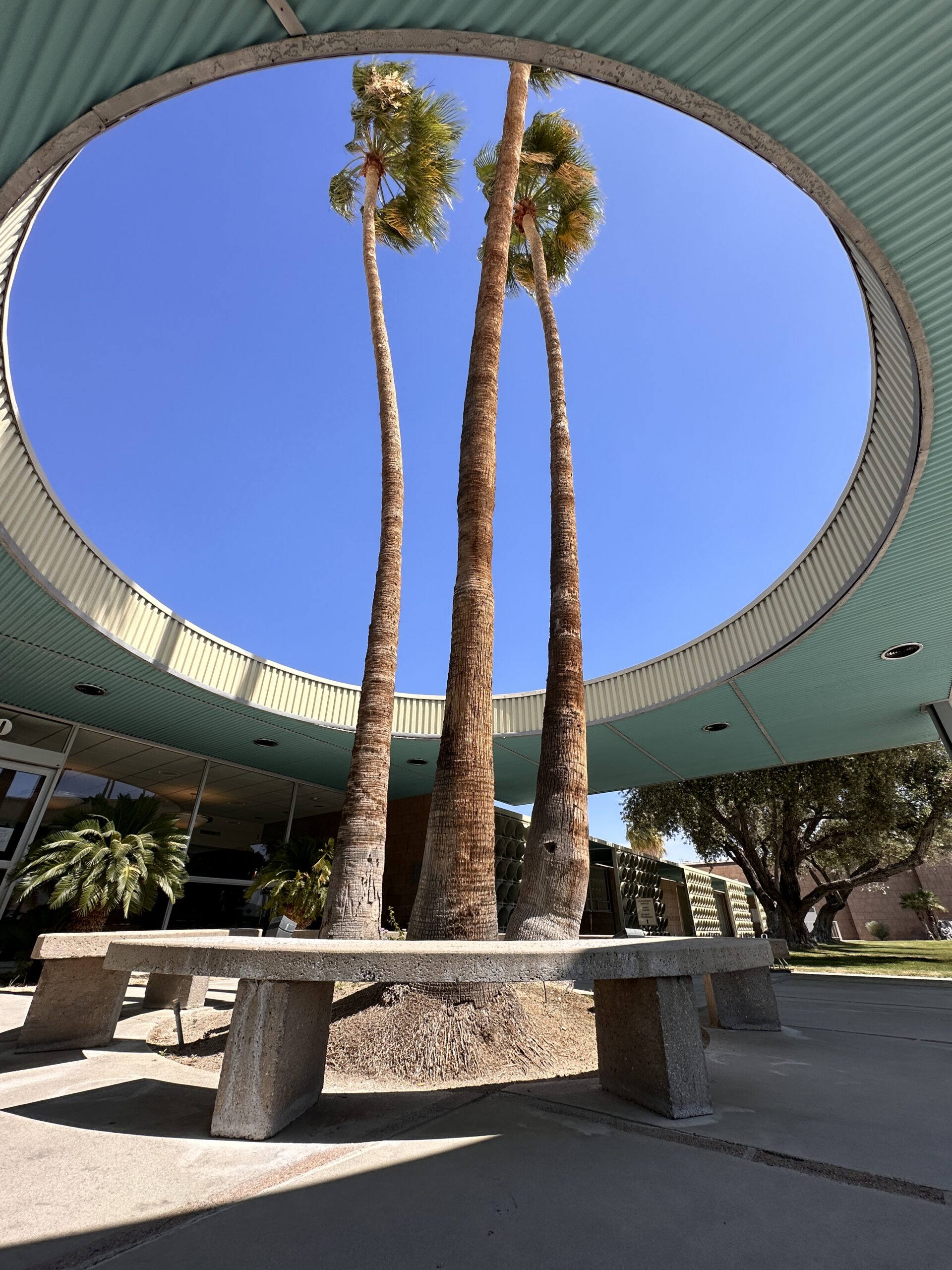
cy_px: 635
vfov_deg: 102.1
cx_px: 476
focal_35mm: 14
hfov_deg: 85.7
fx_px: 513
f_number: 2.2
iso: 50
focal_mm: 2.22
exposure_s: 1/1401
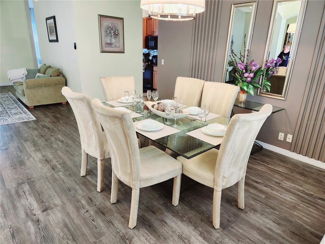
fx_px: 216
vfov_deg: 58.9
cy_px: 122
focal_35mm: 23
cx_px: 162
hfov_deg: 73.9
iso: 200
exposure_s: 1/120
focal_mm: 5.4
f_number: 1.8
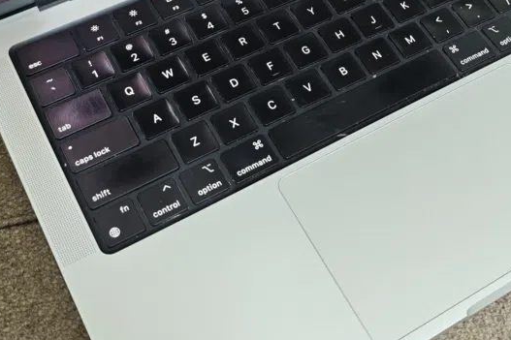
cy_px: -29
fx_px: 880
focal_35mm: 62
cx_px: 313
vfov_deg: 20.9
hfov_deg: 32.3
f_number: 1.67
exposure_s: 1/50
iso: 200
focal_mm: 8.71
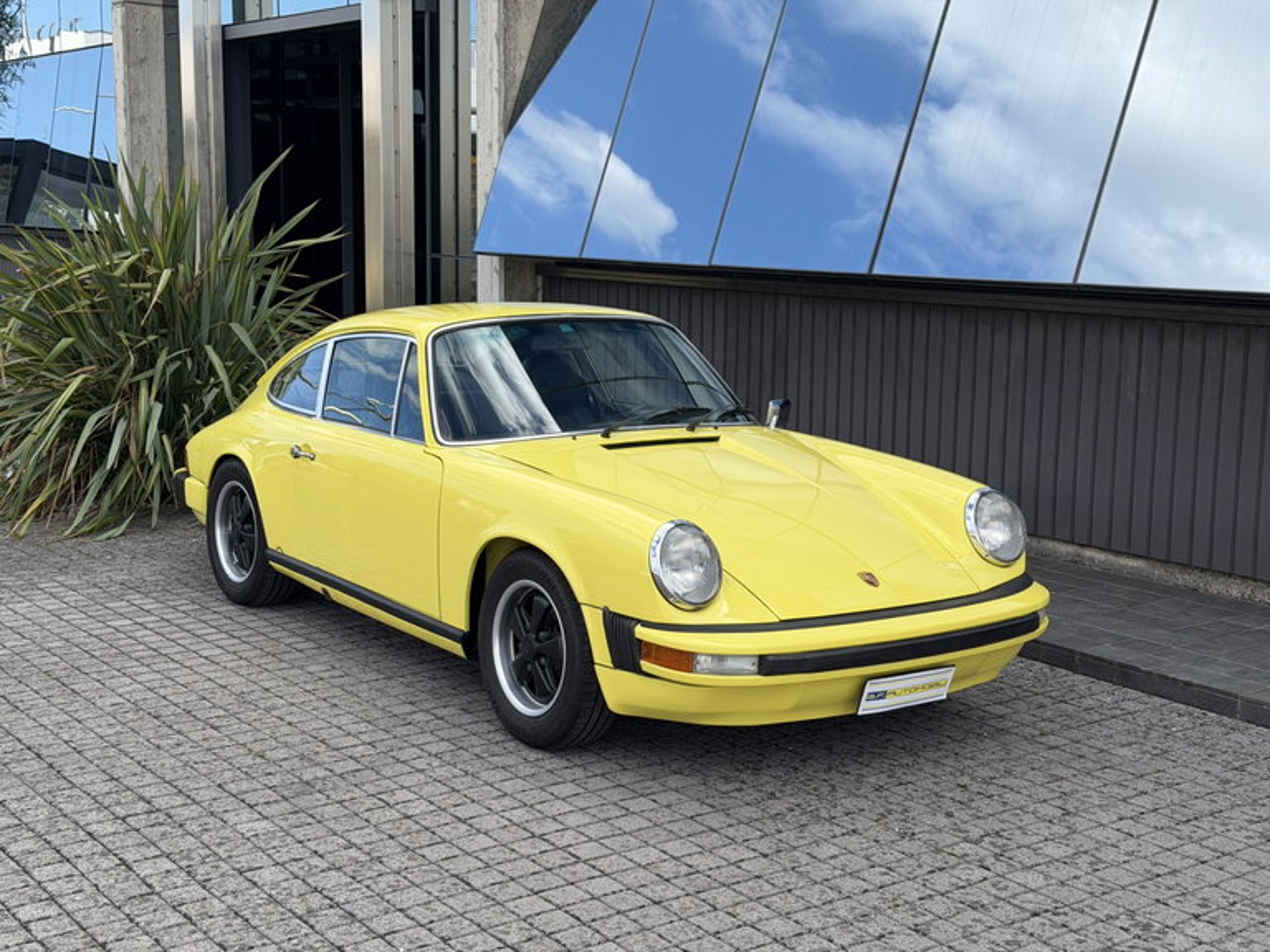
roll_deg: -1.1
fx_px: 1761
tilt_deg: -7.7
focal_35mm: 48
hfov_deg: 39.7
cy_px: 476
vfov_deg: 30.3
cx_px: 635
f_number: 1.78
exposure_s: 1/1715
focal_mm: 6.76
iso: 64
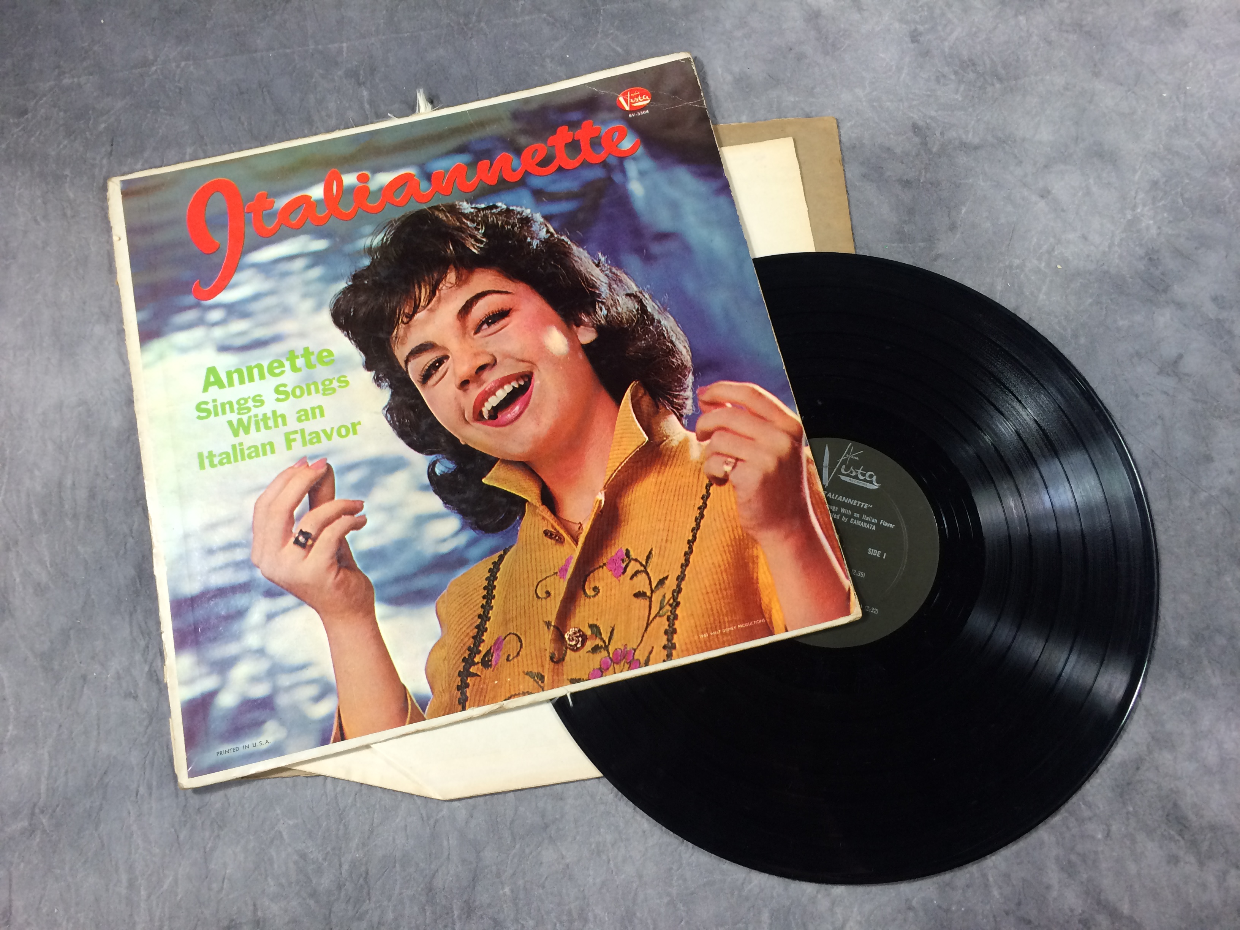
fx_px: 1039
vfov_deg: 48.2
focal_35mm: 29
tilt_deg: -73.3
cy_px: 465
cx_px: 620
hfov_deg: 61.7
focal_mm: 4.15
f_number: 2.2
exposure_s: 1/30
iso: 40
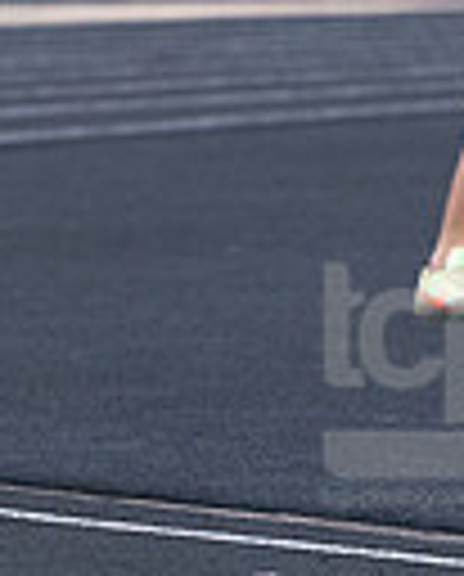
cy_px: -104
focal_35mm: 788
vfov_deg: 2.4
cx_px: -65
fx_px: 13479
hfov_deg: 2.0
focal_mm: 160
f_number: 5
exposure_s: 1/1600
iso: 2000
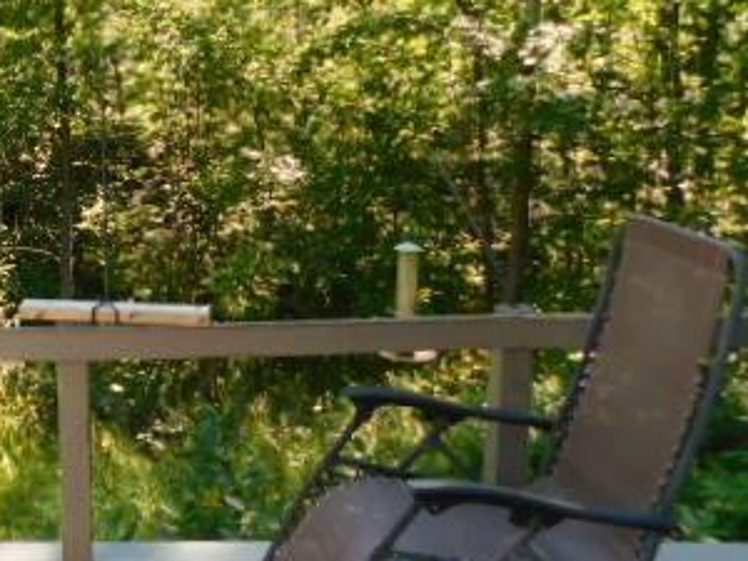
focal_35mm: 49
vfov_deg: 29.5
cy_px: 187
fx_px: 1059
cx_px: -25
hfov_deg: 34.8
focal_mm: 4
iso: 125
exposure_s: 1/200
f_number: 3
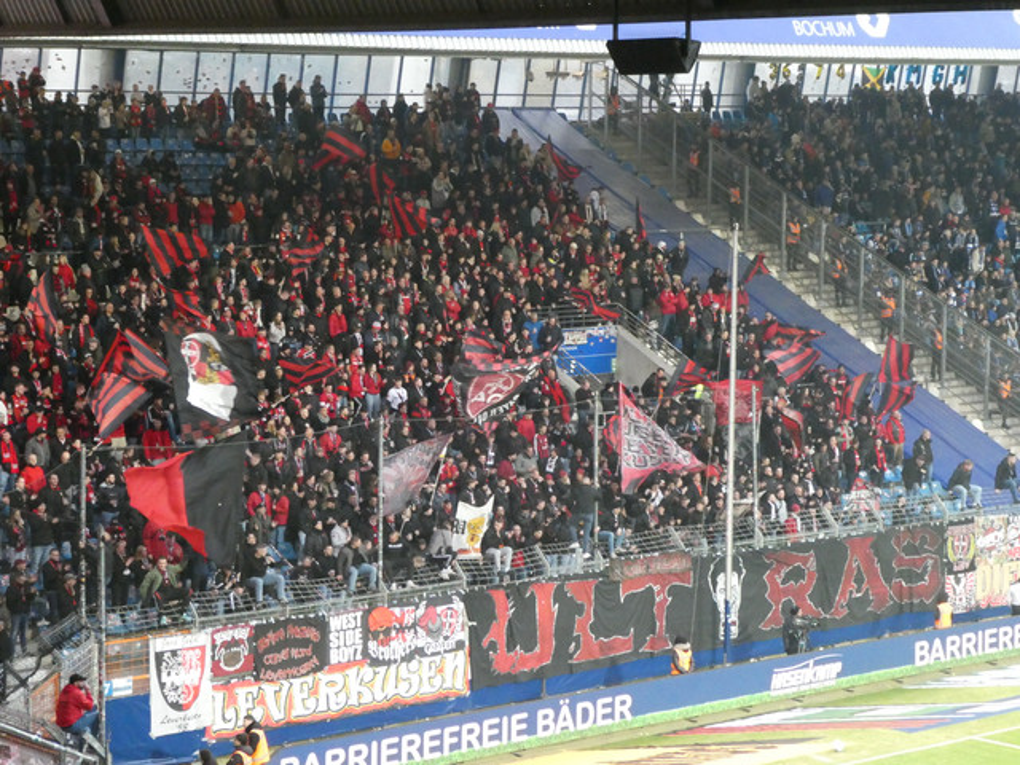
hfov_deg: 21.8
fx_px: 2652
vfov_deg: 16.4
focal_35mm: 90
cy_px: 382
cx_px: 510
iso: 1250
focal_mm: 16.1
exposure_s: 1/80
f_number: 4.9
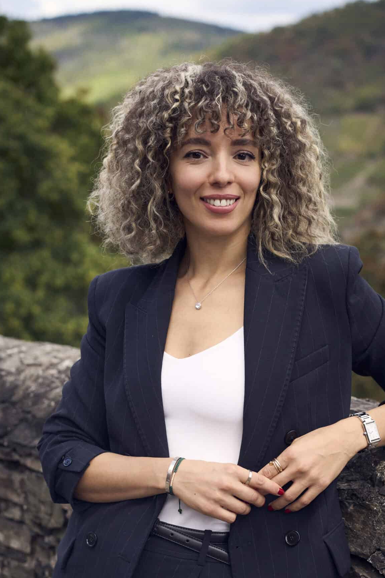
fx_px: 1091
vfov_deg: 29.3
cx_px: 229
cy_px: 418
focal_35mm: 68
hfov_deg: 20.0
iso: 160
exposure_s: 1/640
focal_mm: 46
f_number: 2.8
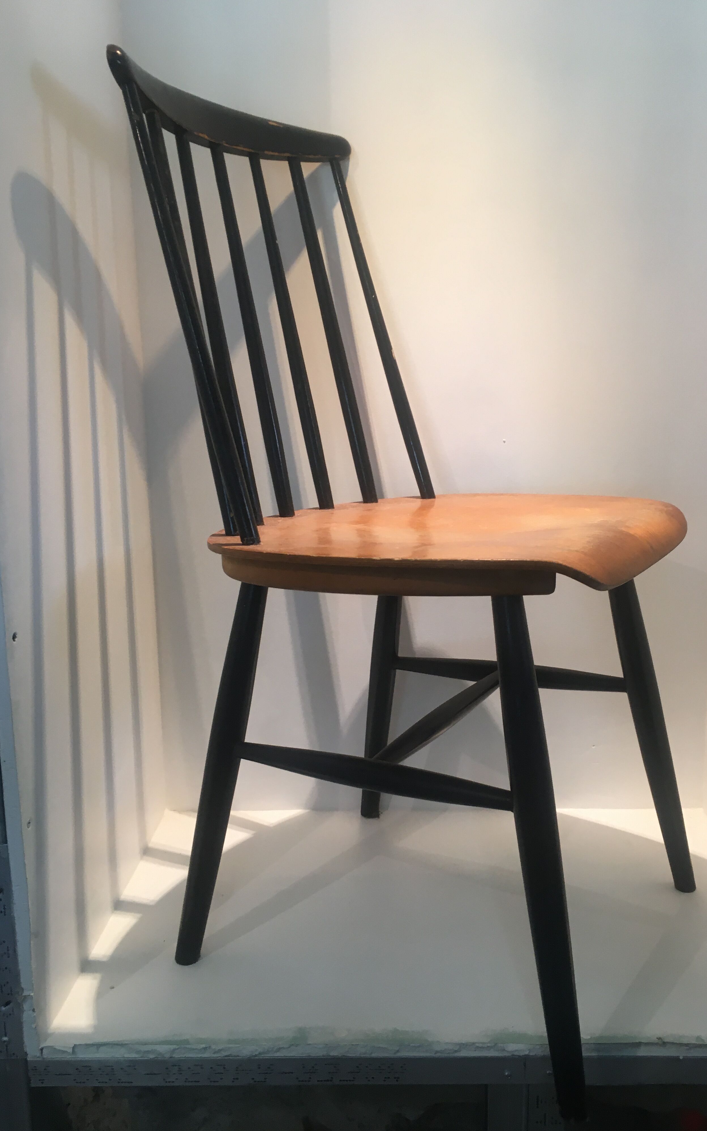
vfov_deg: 61.2
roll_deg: -0.1
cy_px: 567
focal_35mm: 31
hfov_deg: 40.5
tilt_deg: -13.5
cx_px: 401
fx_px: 956
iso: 64
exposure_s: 1/33
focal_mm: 4.15
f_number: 2.2
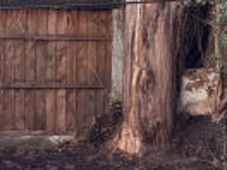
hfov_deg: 9.8
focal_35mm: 201
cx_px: -5
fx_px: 1318
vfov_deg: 7.4
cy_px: 112
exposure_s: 1/488
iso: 50
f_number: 1.6
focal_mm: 5.96
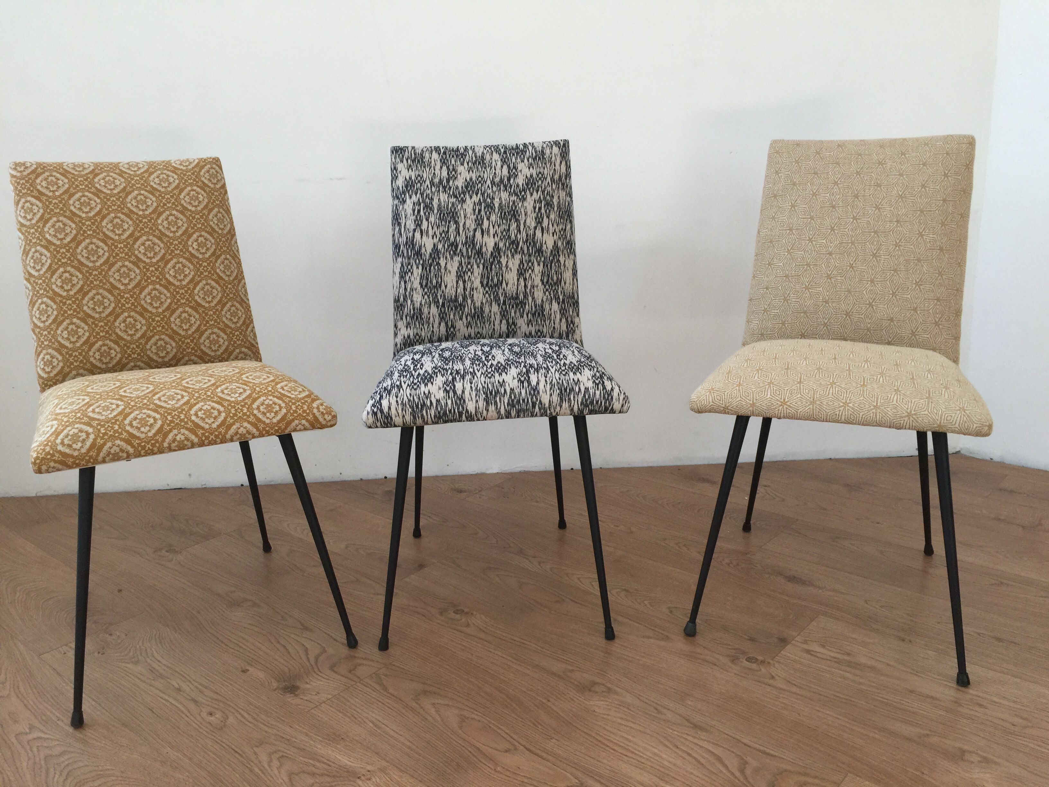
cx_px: 524
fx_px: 879
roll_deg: +2.2
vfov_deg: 48.2
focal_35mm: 29
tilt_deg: -14.8
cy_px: 394
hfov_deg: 61.7
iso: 64
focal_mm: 4.15
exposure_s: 1/33
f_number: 2.2
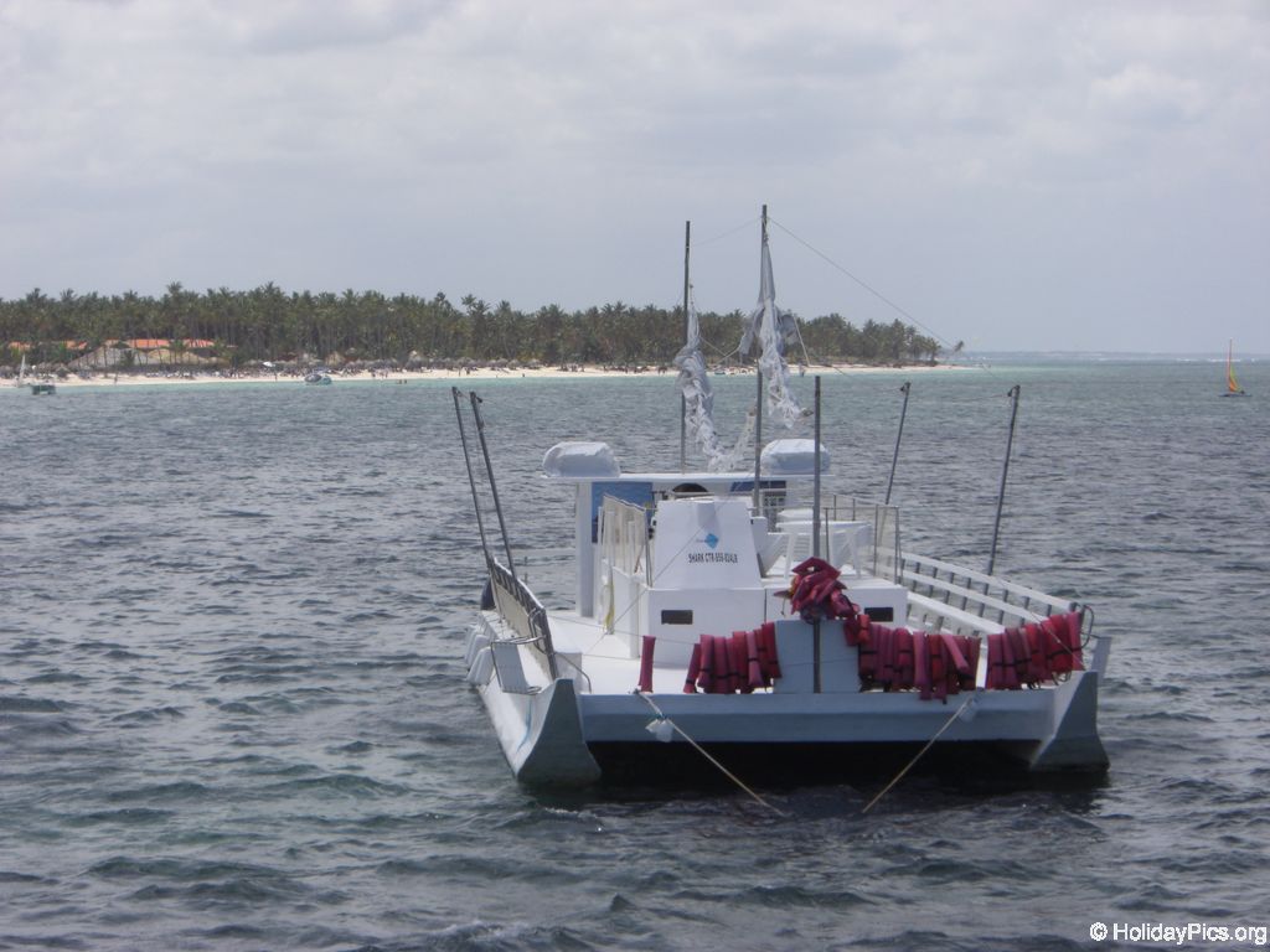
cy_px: 476
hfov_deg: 17.3
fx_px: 4182
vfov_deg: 13.0
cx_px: 635
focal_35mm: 114
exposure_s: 1/640
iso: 64
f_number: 5.2
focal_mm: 18.6
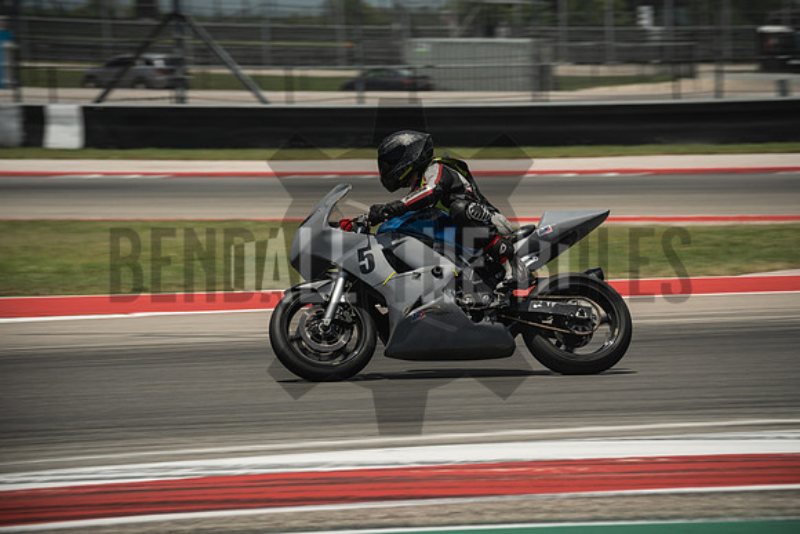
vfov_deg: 5.0
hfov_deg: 7.5
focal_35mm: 275
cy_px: 267
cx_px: 400
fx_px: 6112
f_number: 8
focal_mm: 183.1
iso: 160
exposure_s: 1/400
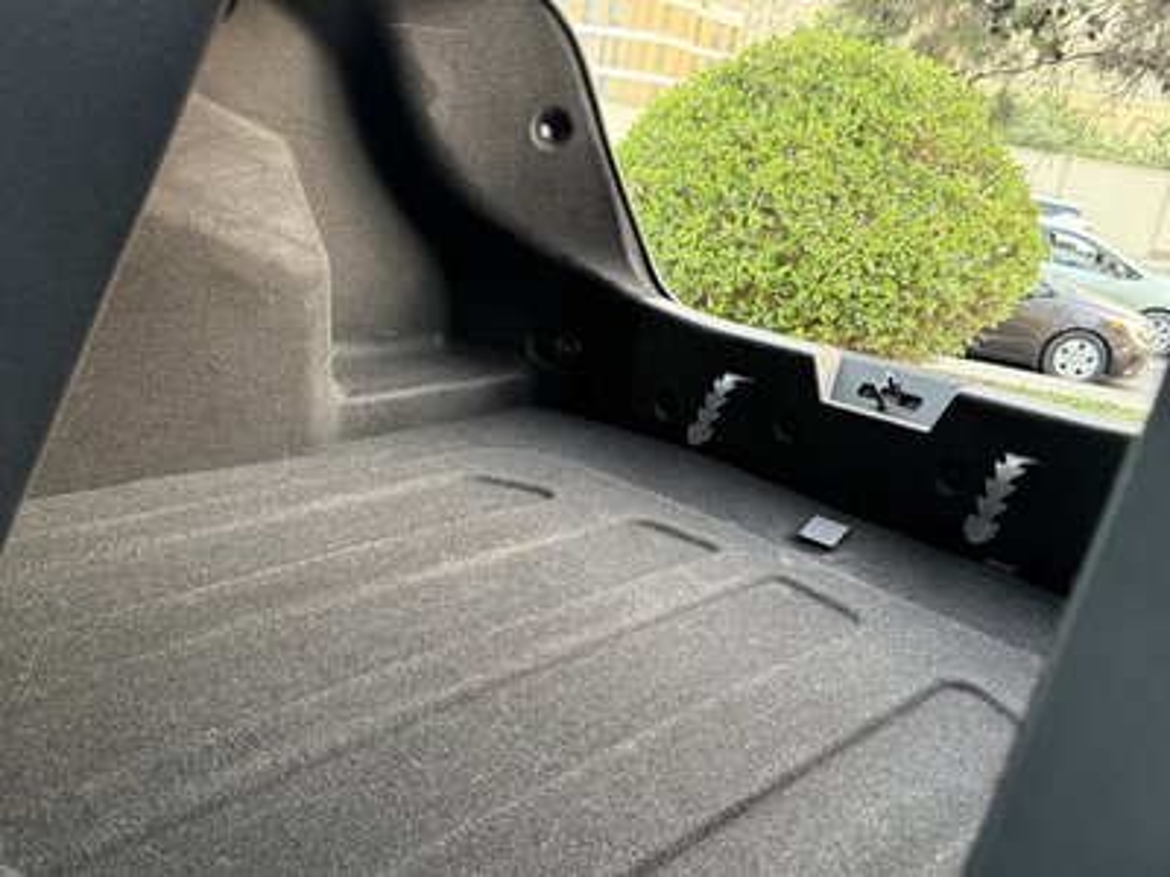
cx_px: 585
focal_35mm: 24
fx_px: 811
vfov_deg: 56.8
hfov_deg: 71.6
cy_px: 438
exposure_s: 1/60
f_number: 1.78
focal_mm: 6.76
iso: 400
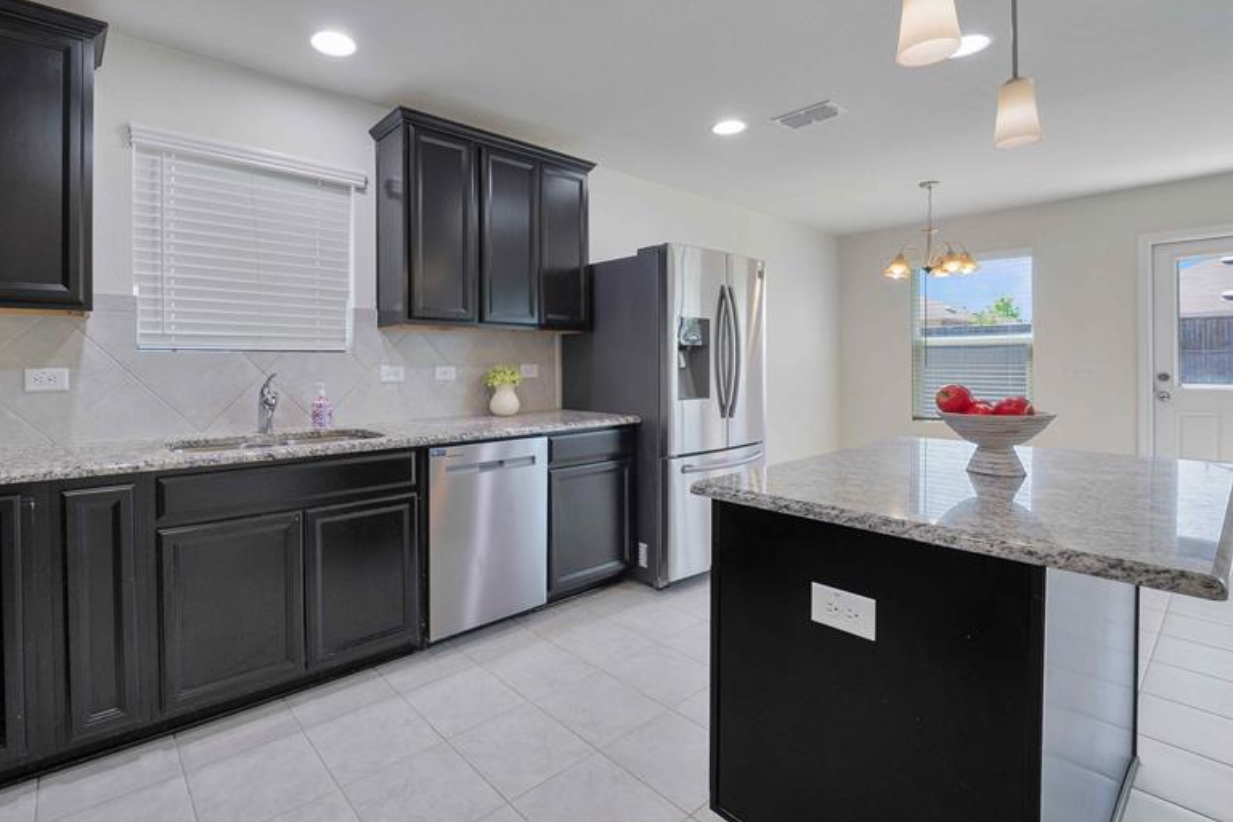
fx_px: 548
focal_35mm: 16
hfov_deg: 96.1
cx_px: 531
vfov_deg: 73.6
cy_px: 379
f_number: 9
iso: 500
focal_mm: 12
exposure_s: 1/10
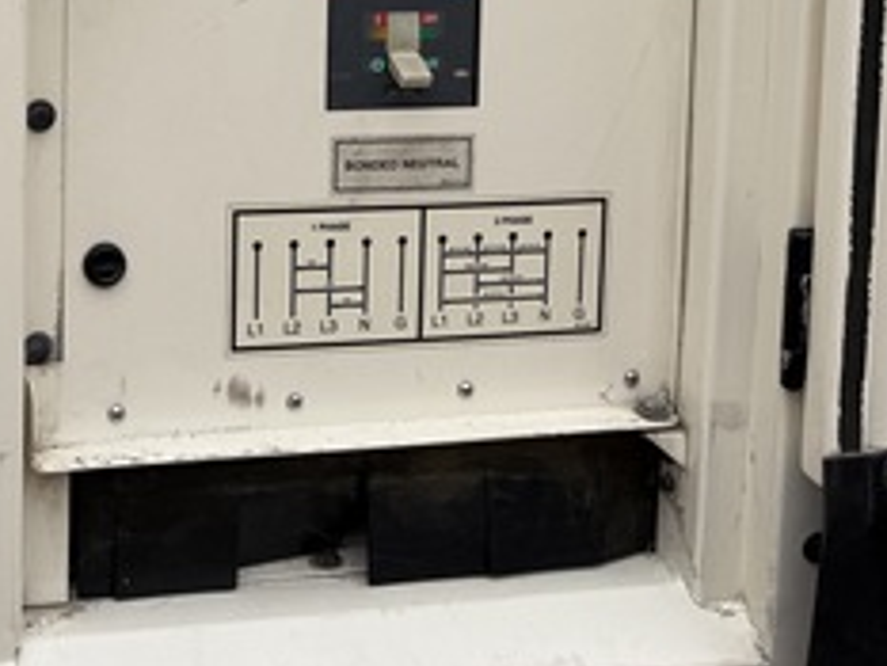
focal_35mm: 66
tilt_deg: -3.7
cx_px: -15
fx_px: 1692
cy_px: -232
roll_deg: +0.2
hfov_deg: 27.6
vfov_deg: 20.2
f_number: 1.78
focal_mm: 6.76
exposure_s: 1/3953
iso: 80
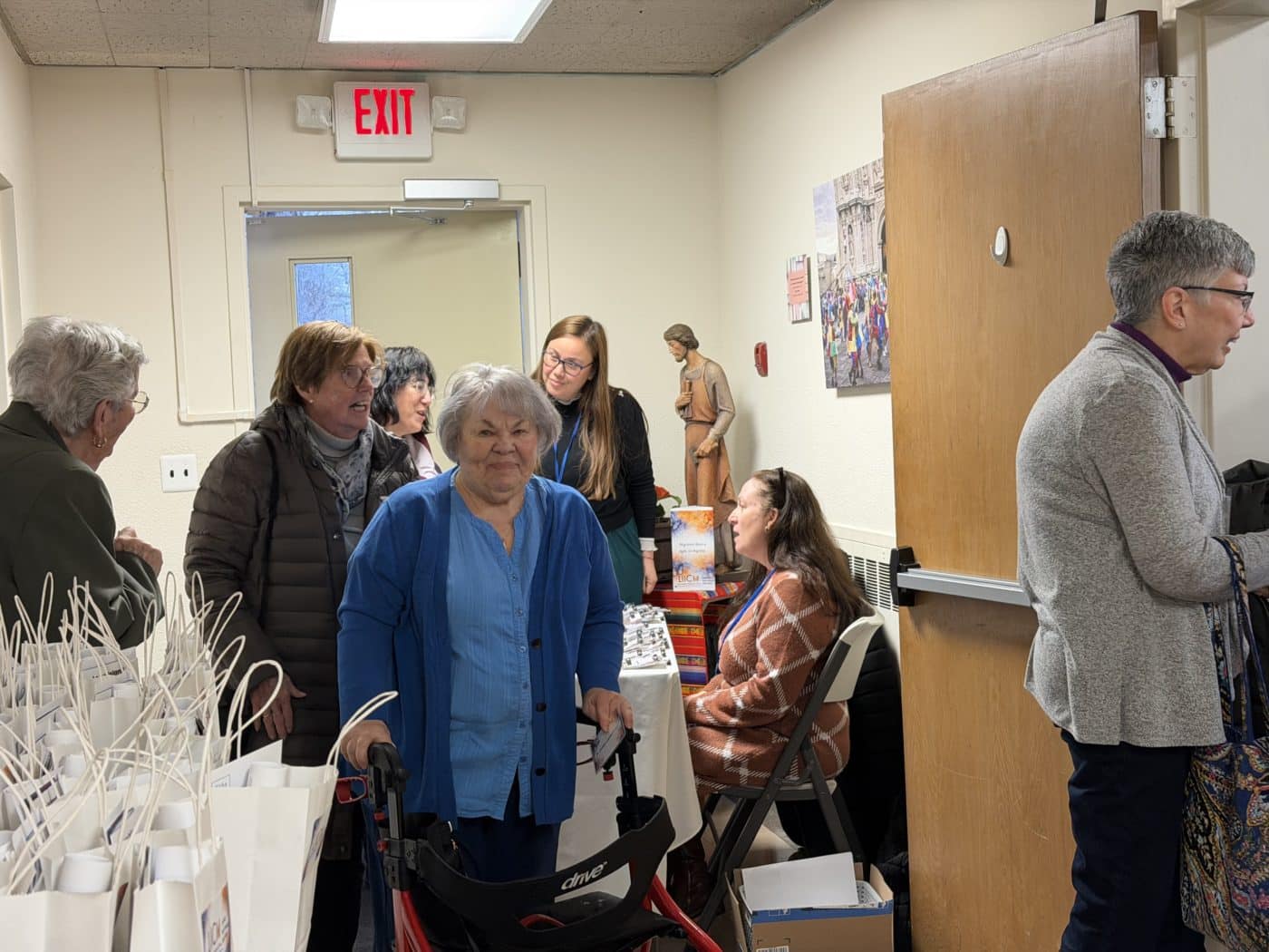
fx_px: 1760
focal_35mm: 48
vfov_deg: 30.3
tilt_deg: -2.2
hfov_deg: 39.7
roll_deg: +2.2
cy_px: 476
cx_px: 634
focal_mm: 6.76
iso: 125
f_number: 1.78
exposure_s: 1/43
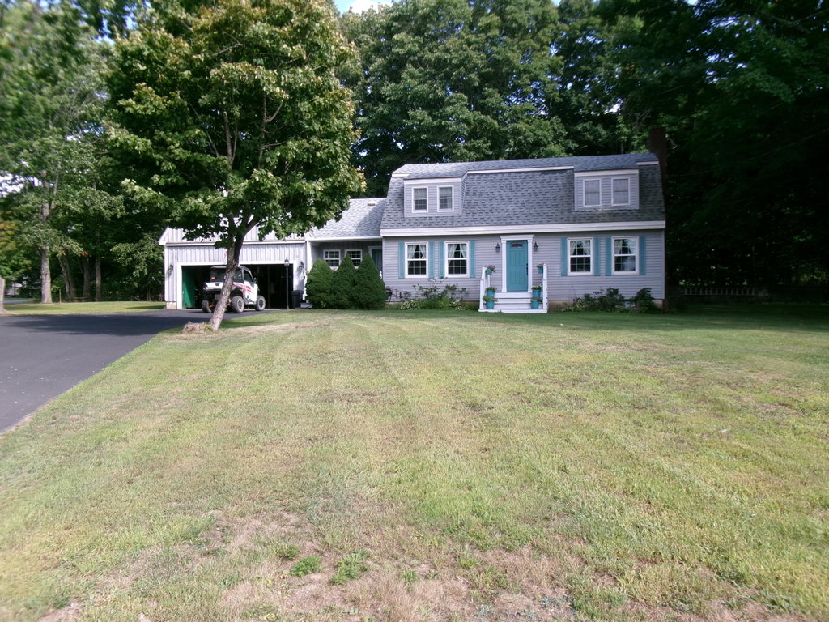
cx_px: 414
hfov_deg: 63.4
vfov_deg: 49.7
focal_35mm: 28
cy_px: 311
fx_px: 671
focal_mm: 5.1
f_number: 3.9
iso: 100
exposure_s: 1/240
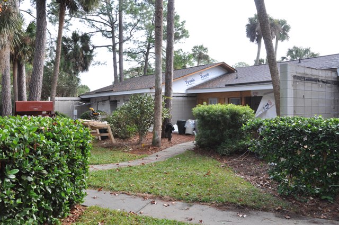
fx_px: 282
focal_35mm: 30
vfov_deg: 43.5
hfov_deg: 62.0
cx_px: 170
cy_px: 112
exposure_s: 1/60
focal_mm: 20
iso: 200
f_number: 8
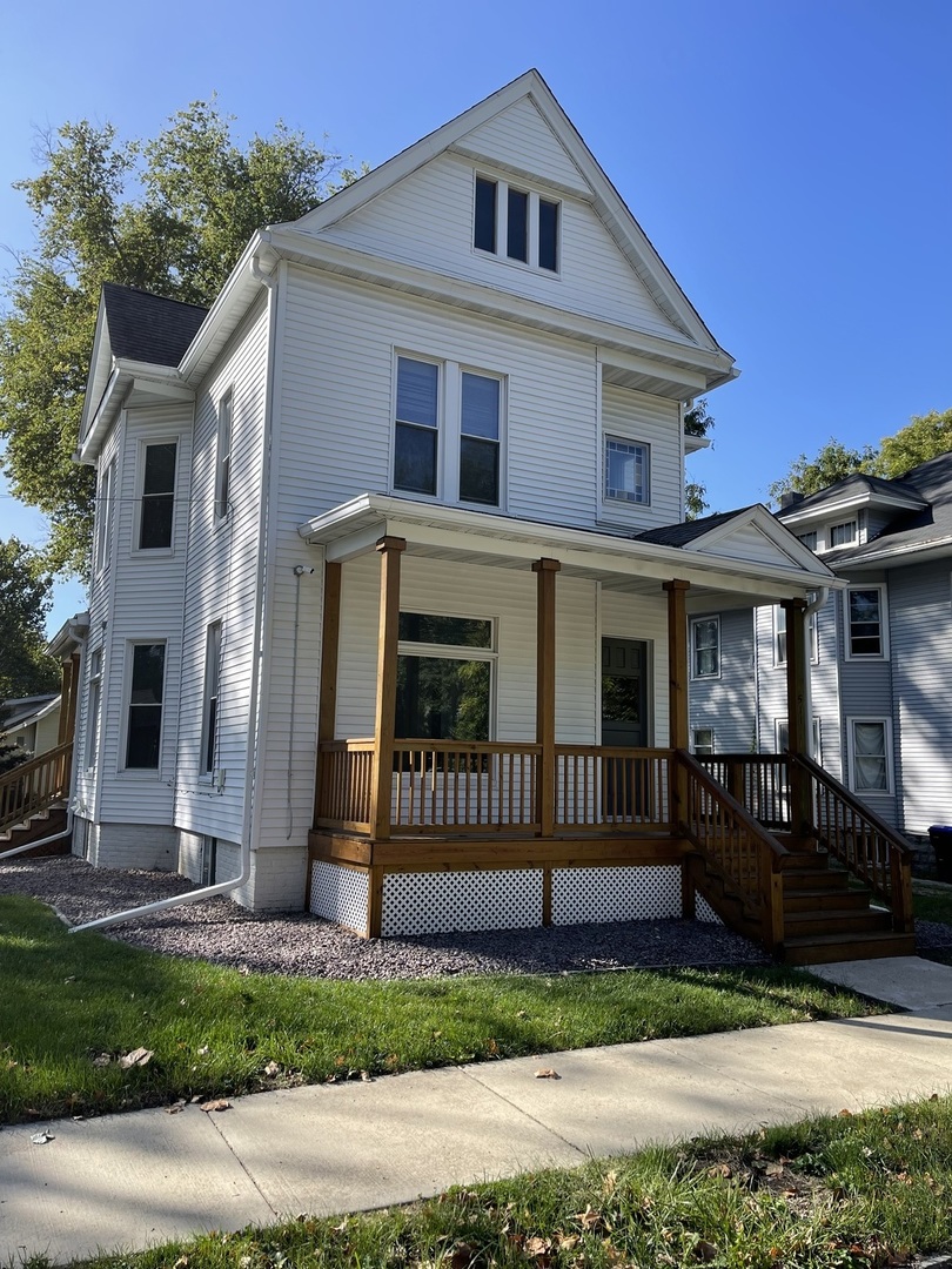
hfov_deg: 53.1
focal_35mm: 26
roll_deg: -0.8
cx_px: 476
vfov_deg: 67.3
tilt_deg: +6.8
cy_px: 634
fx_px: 953
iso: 32
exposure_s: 1/1475
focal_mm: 5.1
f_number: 1.6
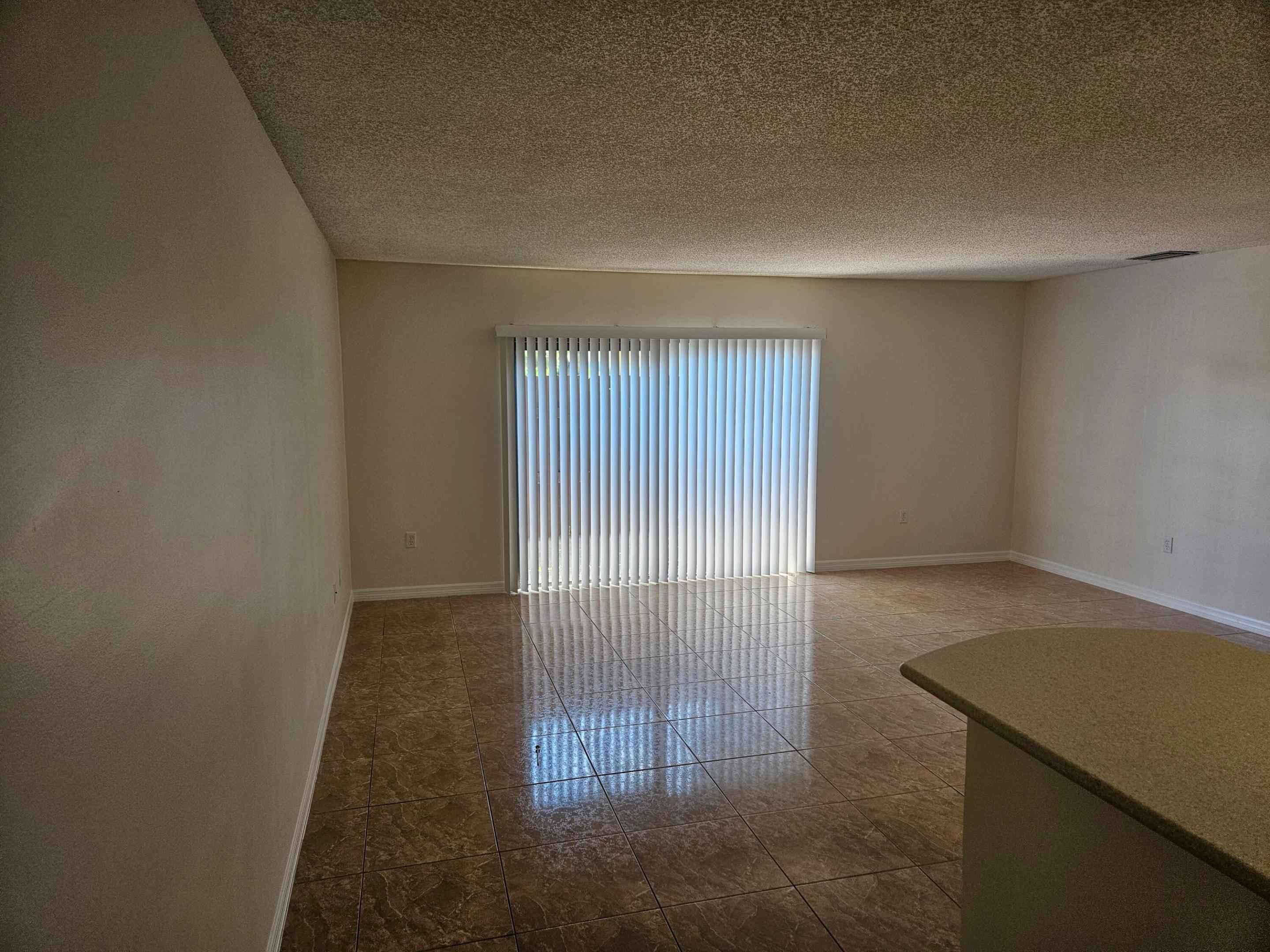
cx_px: 635
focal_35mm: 23
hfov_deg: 73.9
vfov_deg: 58.9
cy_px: 476
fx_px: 844
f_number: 1.8
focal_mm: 5.4
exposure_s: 1/120
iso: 80
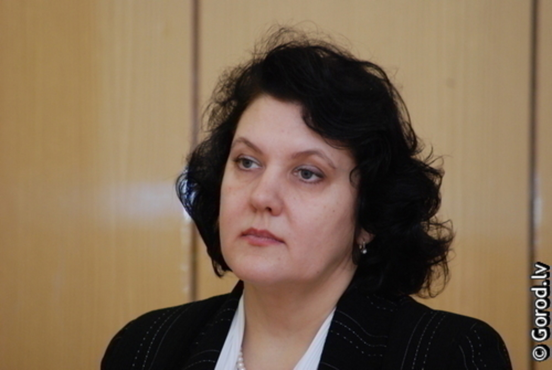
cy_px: 185
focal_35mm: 405
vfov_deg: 3.4
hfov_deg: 5.1
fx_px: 6220
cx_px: 276
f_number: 5.6
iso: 1000
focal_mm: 270
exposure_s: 1/90
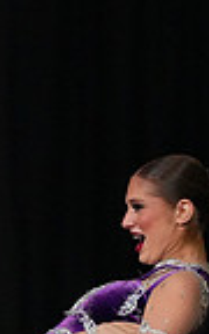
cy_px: 405
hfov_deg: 1.1
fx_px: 11210
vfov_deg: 1.7
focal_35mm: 1230
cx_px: -390
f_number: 3.5
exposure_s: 1/1250
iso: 16000
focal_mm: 300
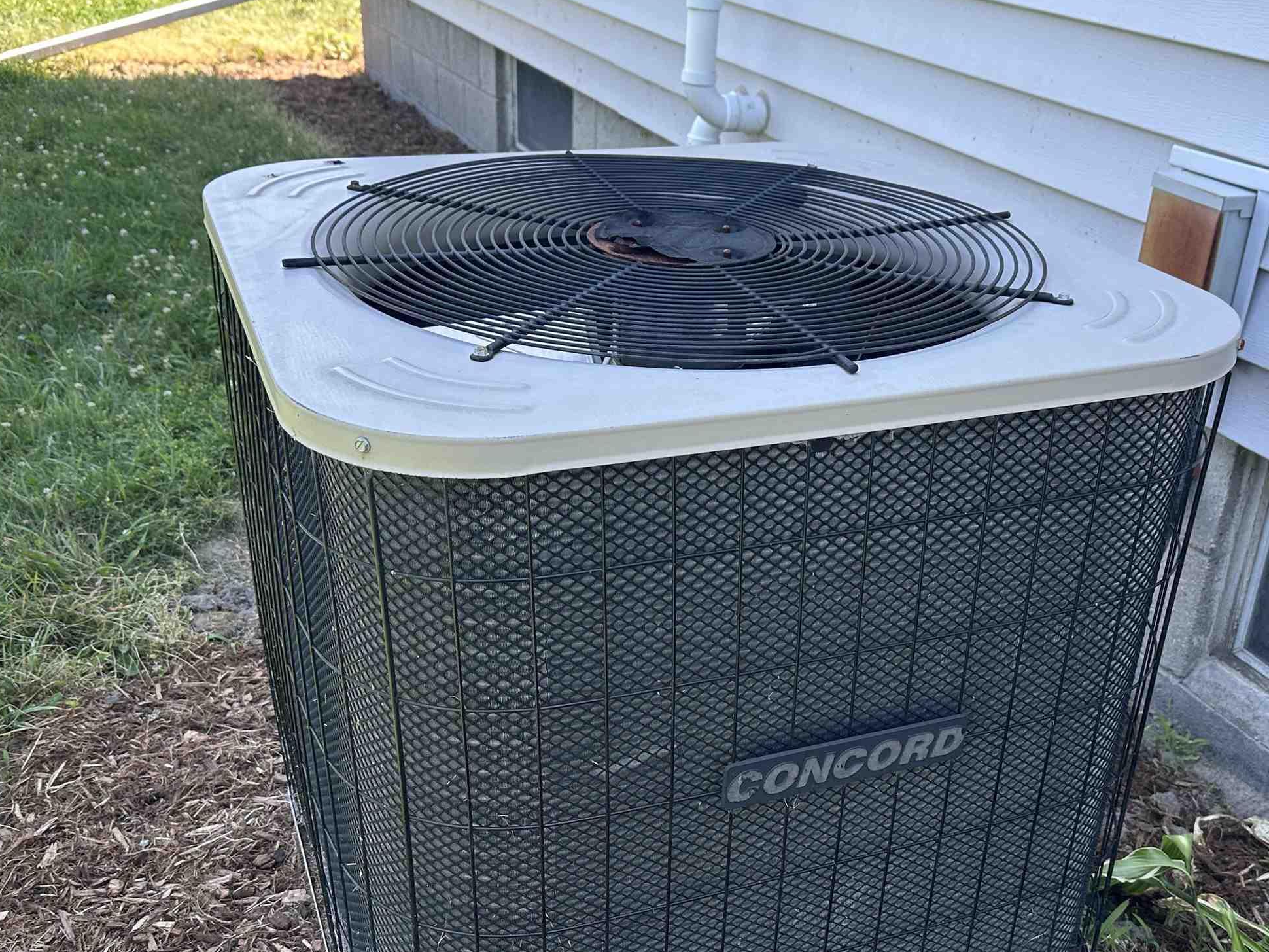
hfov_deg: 48.7
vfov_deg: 37.4
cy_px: 625
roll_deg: -3.5
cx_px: 746
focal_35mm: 38
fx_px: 1393
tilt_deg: -28.4
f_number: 1.78
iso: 80
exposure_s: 1/473
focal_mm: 6.86
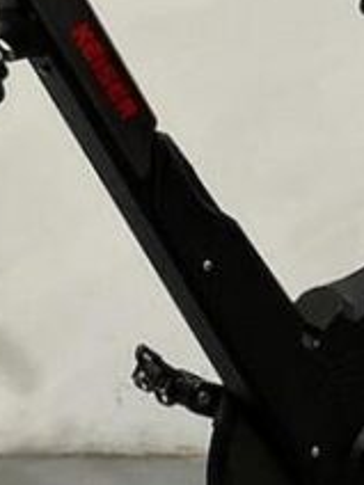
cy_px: 240
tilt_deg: -19.0
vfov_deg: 14.1
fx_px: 1963
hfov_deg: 10.6
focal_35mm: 140
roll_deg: +0.7
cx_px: 259
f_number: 1.8
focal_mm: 3
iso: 100
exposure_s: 1/50
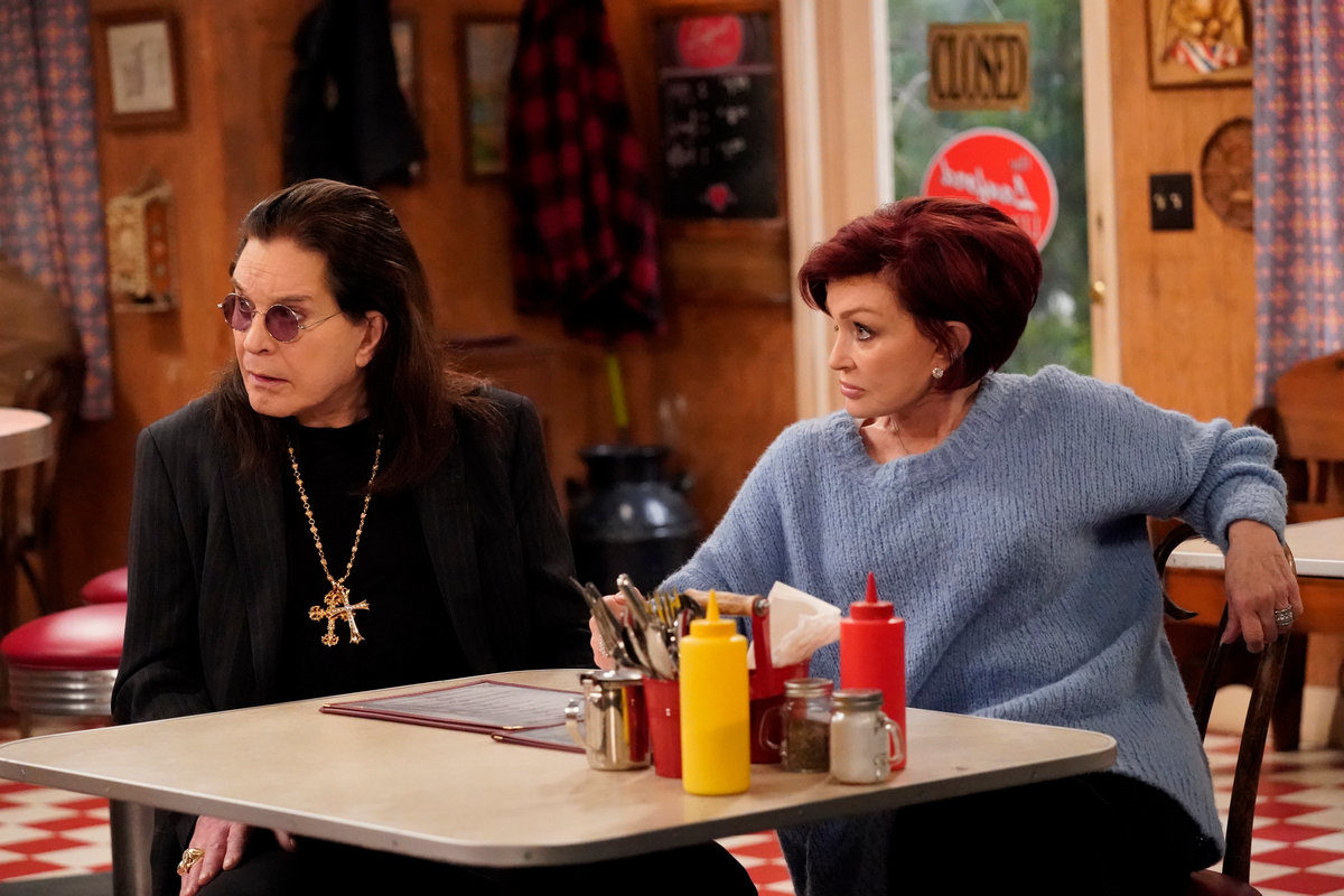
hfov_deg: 19.6
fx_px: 3882
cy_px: 448
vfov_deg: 13.2
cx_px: 672
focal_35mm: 104
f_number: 4.5
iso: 16000
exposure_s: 1/250
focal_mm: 104
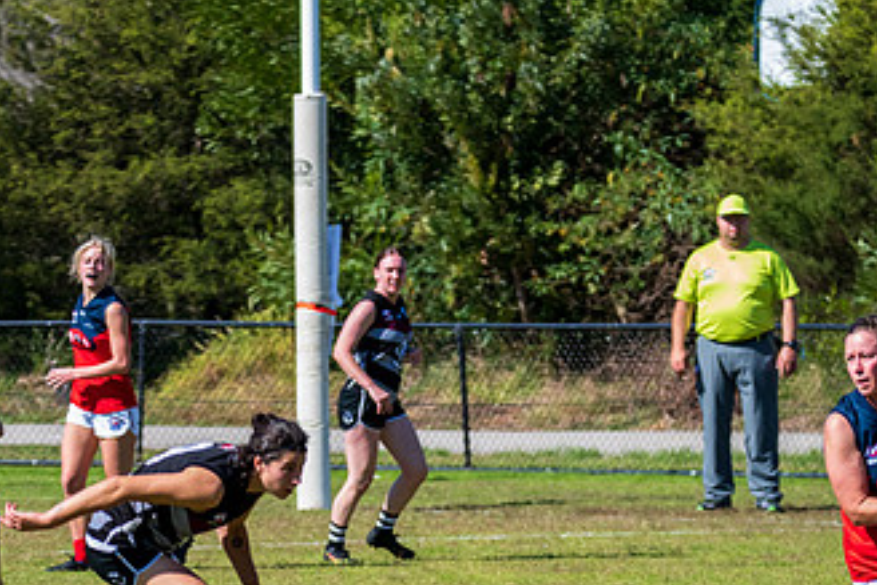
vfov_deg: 2.7
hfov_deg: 4.0
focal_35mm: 510
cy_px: 592
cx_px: 753
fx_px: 12429
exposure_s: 1/2000
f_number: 7.1
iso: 800
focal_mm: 220
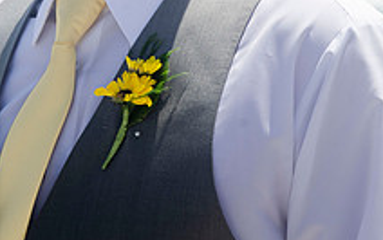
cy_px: -58
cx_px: 123
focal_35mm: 259
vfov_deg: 5.1
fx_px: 2706
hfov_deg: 8.1
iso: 100
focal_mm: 80
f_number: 11
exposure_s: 1/250
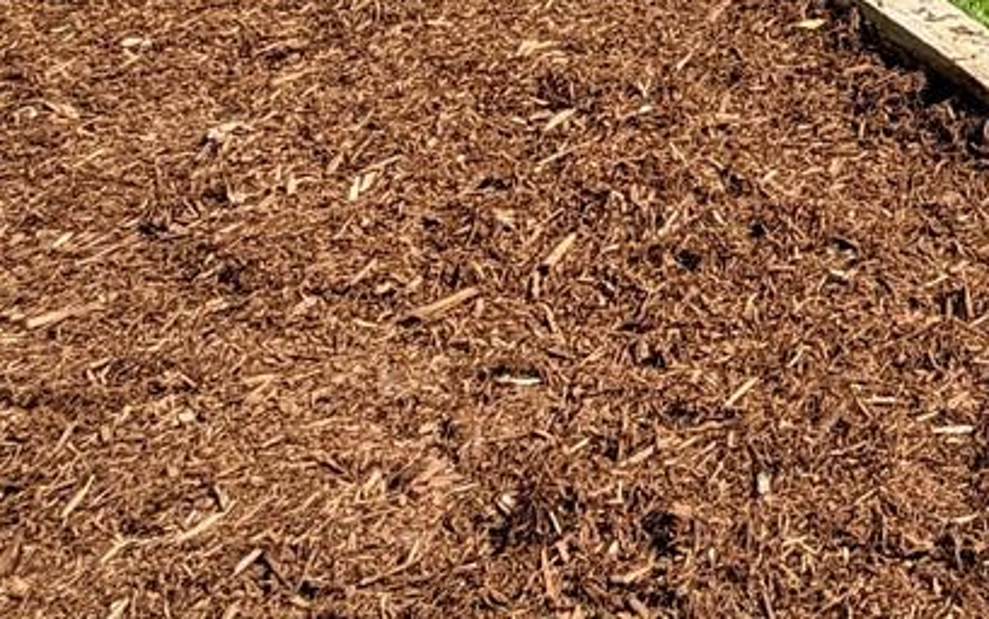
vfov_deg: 16.7
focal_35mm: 58
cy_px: -629
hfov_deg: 27.1
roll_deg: +3.2
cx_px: 1400
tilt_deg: -2.4
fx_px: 1564
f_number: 2.2
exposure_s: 1/970
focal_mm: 2.22
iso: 20
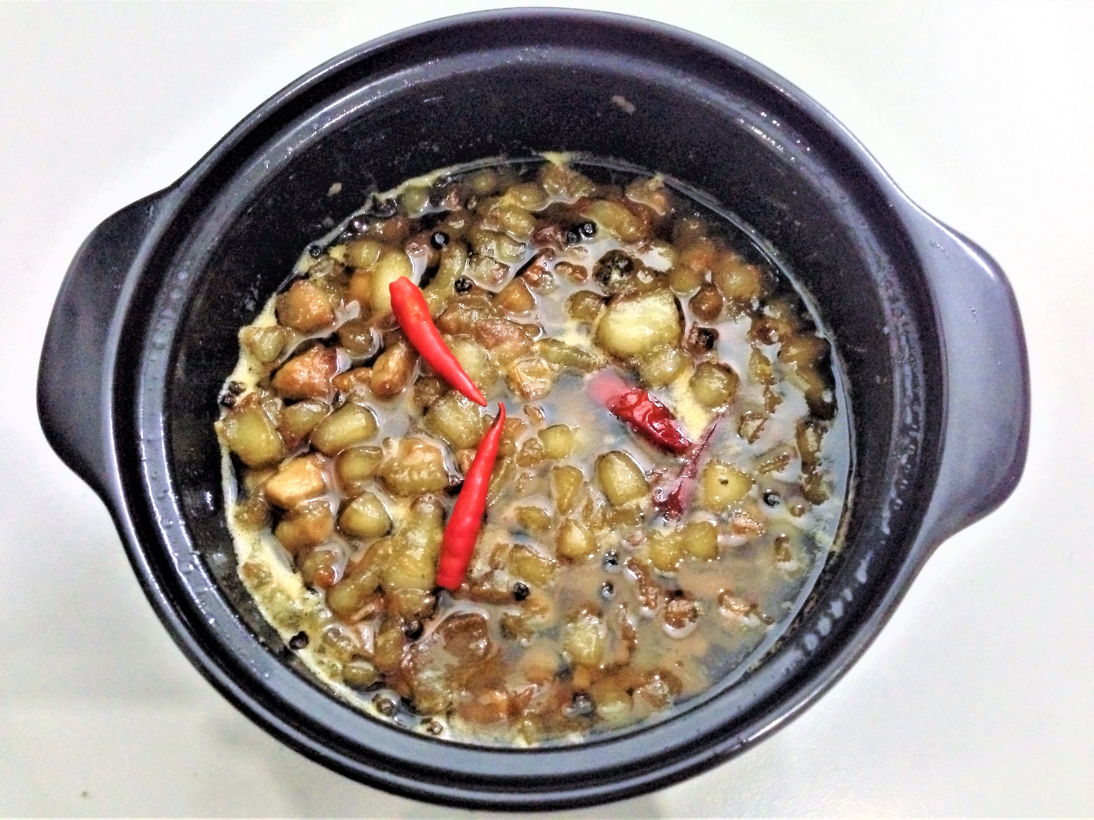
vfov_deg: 42.9
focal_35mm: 33
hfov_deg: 55.4
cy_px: 410
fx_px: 1043
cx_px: 547
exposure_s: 1/15
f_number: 2.4
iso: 640
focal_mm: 4.12
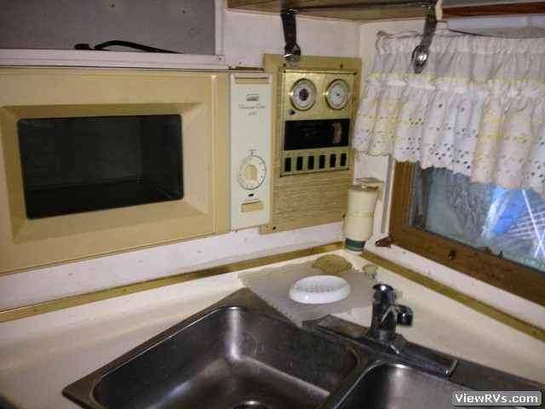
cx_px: 272
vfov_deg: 42.9
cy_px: 204
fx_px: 520
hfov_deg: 55.4
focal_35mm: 33
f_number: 2.4
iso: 160
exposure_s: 1/16
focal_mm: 4.12
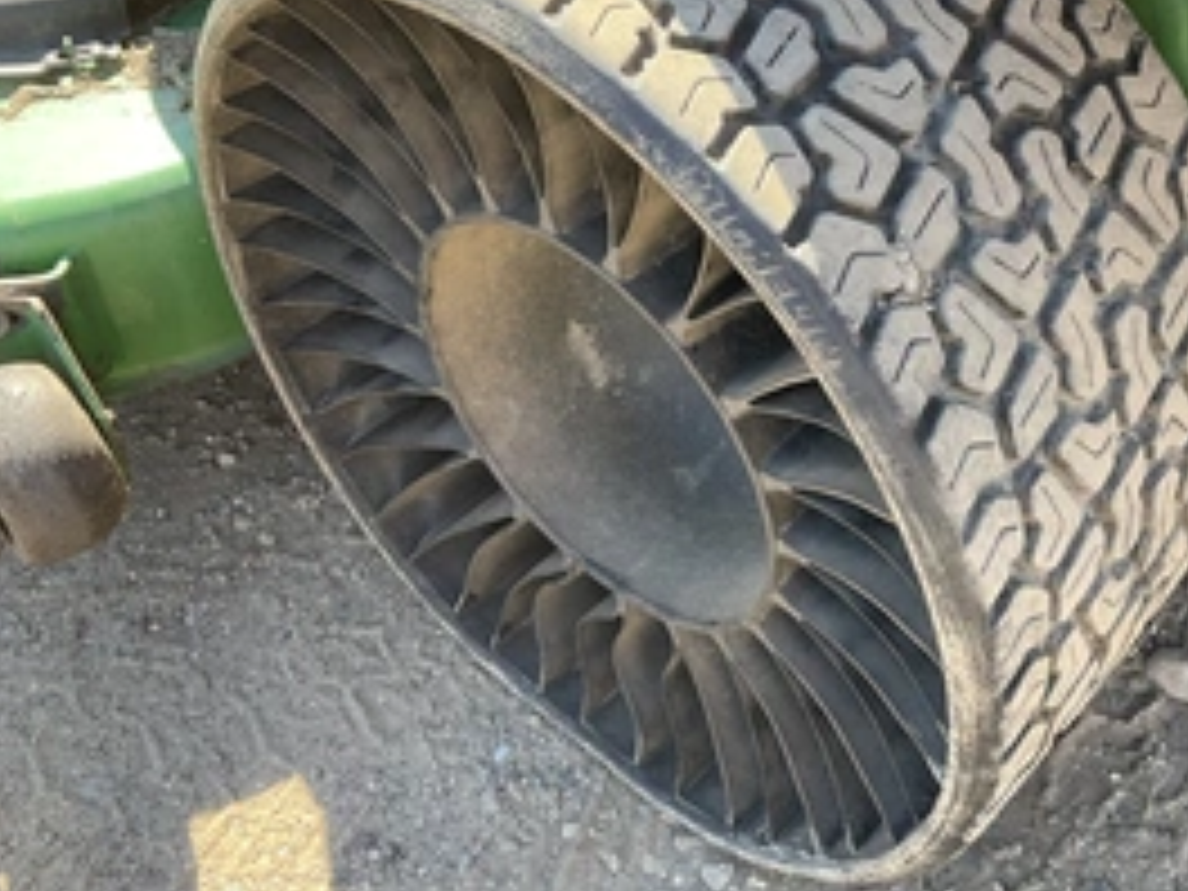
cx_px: 855
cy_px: 360
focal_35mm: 44
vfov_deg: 32.8
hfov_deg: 42.0
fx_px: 1510
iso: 25
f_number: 1.8
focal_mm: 3
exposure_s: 1/172
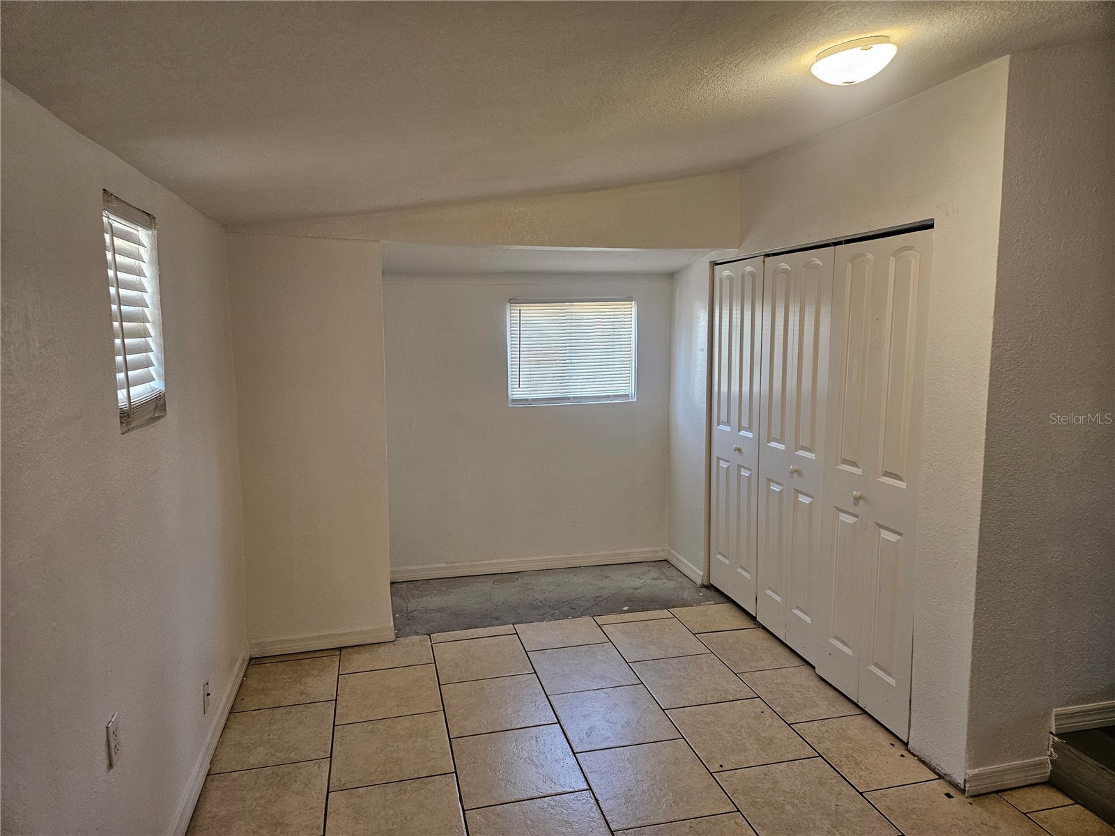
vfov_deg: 58.9
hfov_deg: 73.9
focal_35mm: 23
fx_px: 741
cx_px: 558
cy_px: 418
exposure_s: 1/120
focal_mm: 5.4
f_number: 1.8
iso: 200
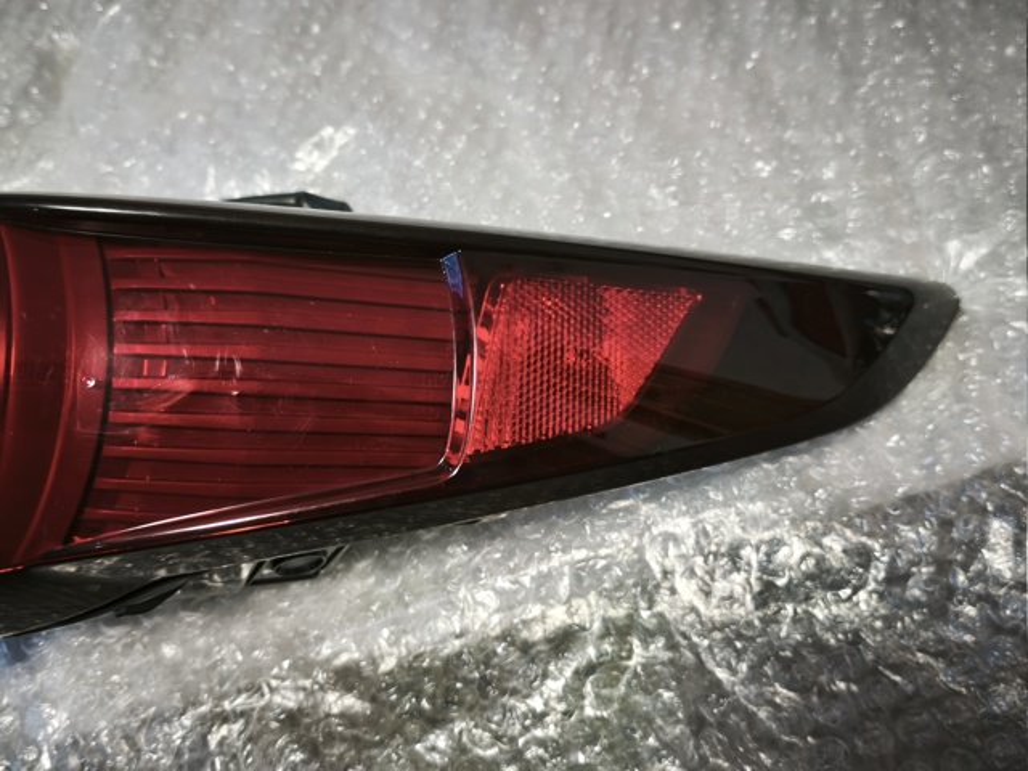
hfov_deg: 52.6
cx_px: 514
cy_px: 386
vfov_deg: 40.7
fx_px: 1039
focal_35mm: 35
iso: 1000
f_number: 1.7
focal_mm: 5.35
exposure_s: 1/33.3
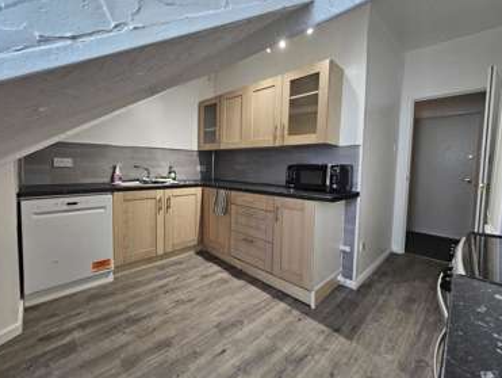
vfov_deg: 85.7
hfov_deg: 102.0
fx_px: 203
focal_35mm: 14
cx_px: 253
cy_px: 180
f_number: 2.2
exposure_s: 1/50
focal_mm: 2.2
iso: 400
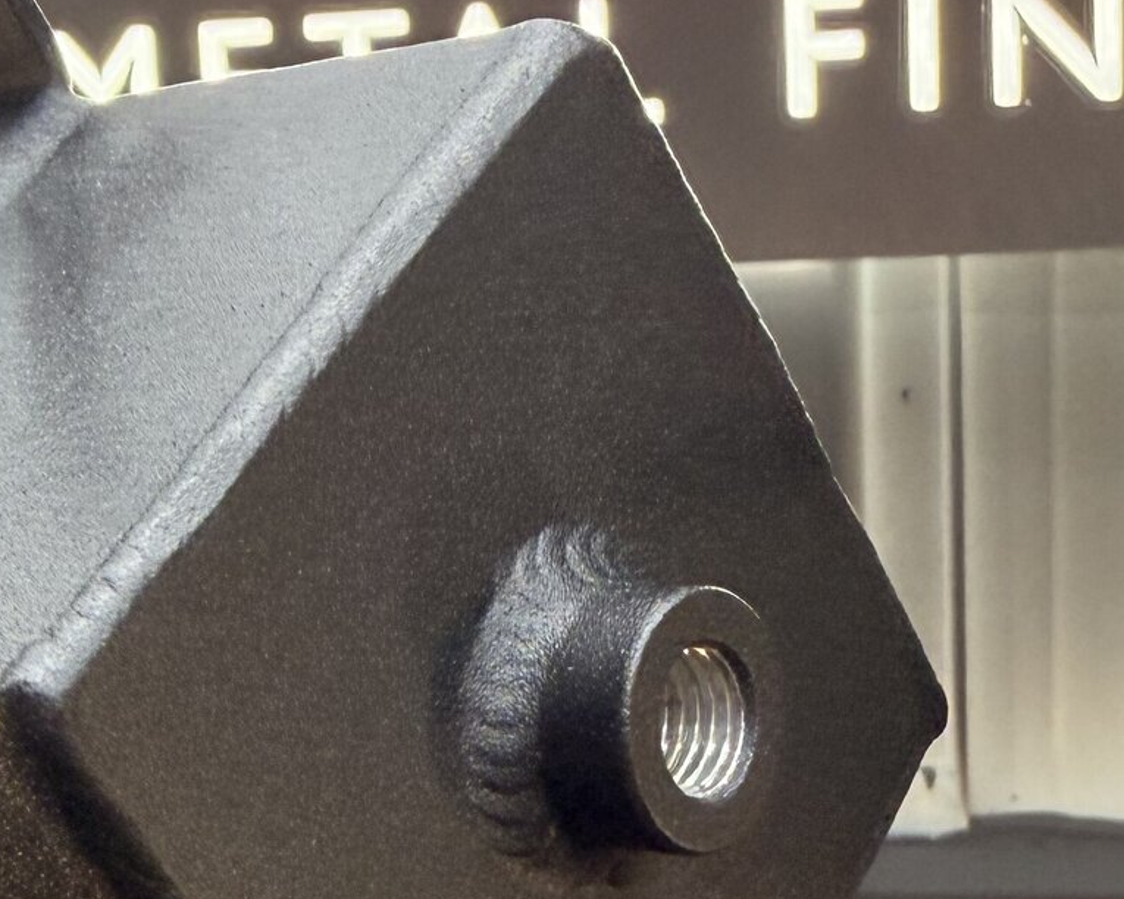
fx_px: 1630
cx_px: 361
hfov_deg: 37.6
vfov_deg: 30.2
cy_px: 707
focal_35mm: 49
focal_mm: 2.22
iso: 200
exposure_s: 1/50
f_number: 2.2
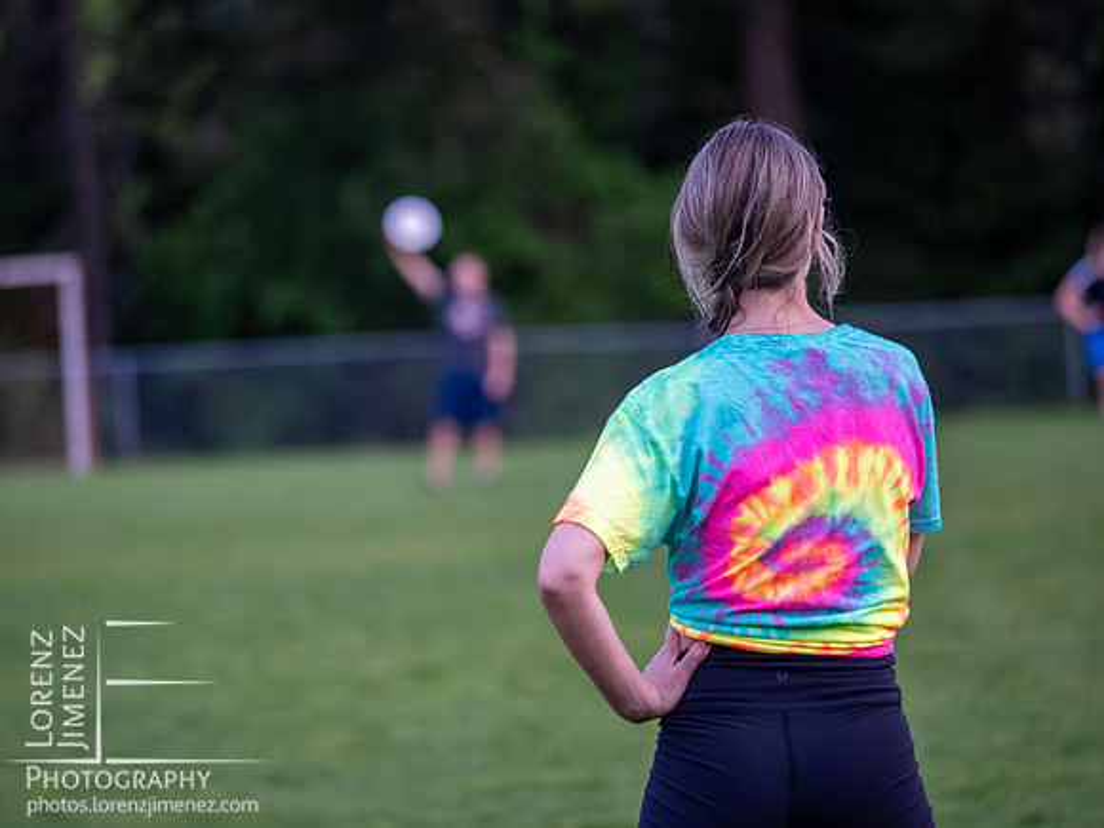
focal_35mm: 300
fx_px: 9568
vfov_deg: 5.0
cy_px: 414
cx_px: 552
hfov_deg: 6.6
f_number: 2.8
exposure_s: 1/1000
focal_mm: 150
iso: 1600
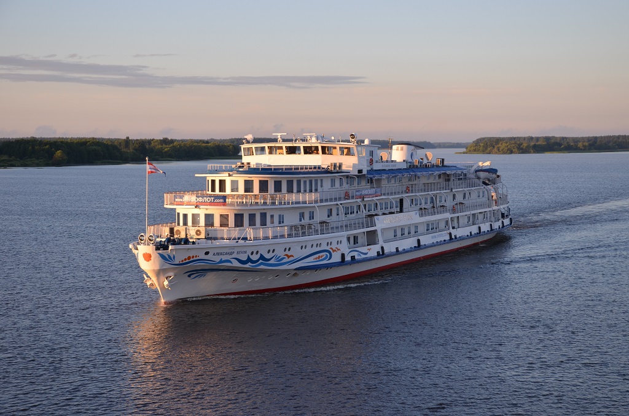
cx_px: 314
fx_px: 1308
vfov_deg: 18.1
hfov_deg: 27.0
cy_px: 208
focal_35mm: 75
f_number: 7.1
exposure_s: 1/200
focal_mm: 50
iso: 200
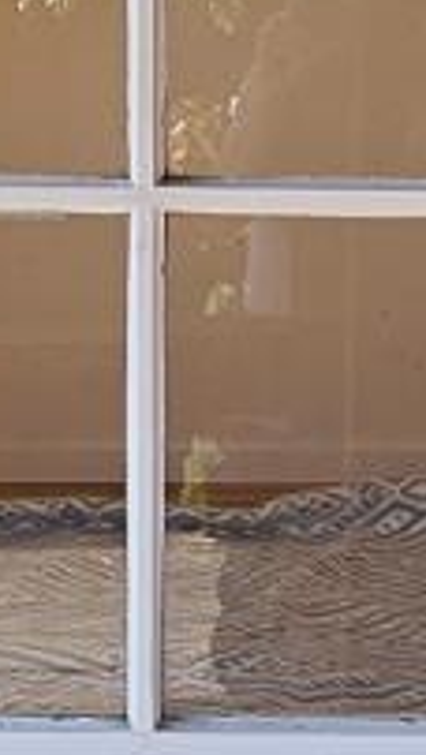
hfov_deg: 11.6
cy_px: -39
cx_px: 243
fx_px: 2103
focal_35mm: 105
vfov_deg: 19.6
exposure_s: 1/233
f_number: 2.2
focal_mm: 1.74
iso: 32
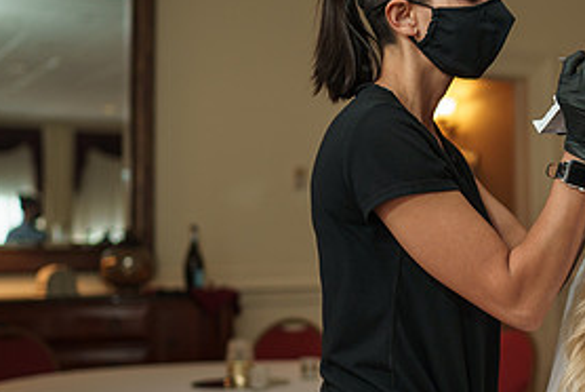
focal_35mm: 73
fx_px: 1187
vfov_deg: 18.7
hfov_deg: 26.1
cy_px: 212
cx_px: 598
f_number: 2
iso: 400
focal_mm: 35
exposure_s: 1/200
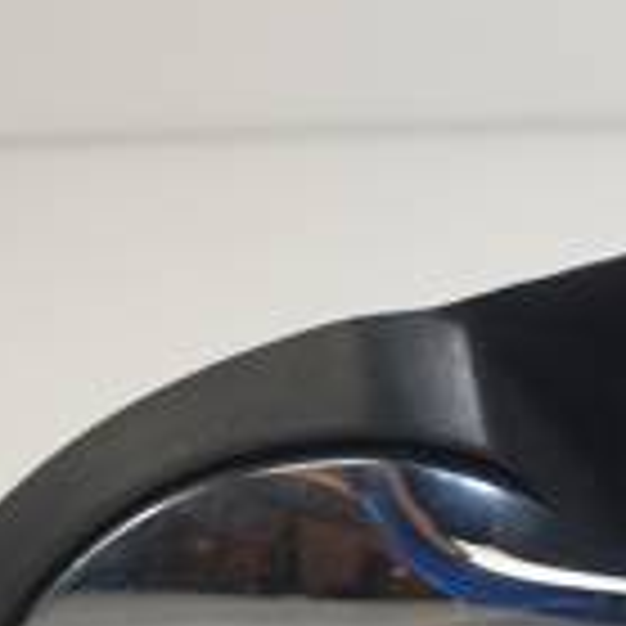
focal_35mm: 66
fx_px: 1350
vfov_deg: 25.8
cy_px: 477
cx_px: 667
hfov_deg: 24.6
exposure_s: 1/104
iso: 50
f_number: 2.4
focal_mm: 4.3
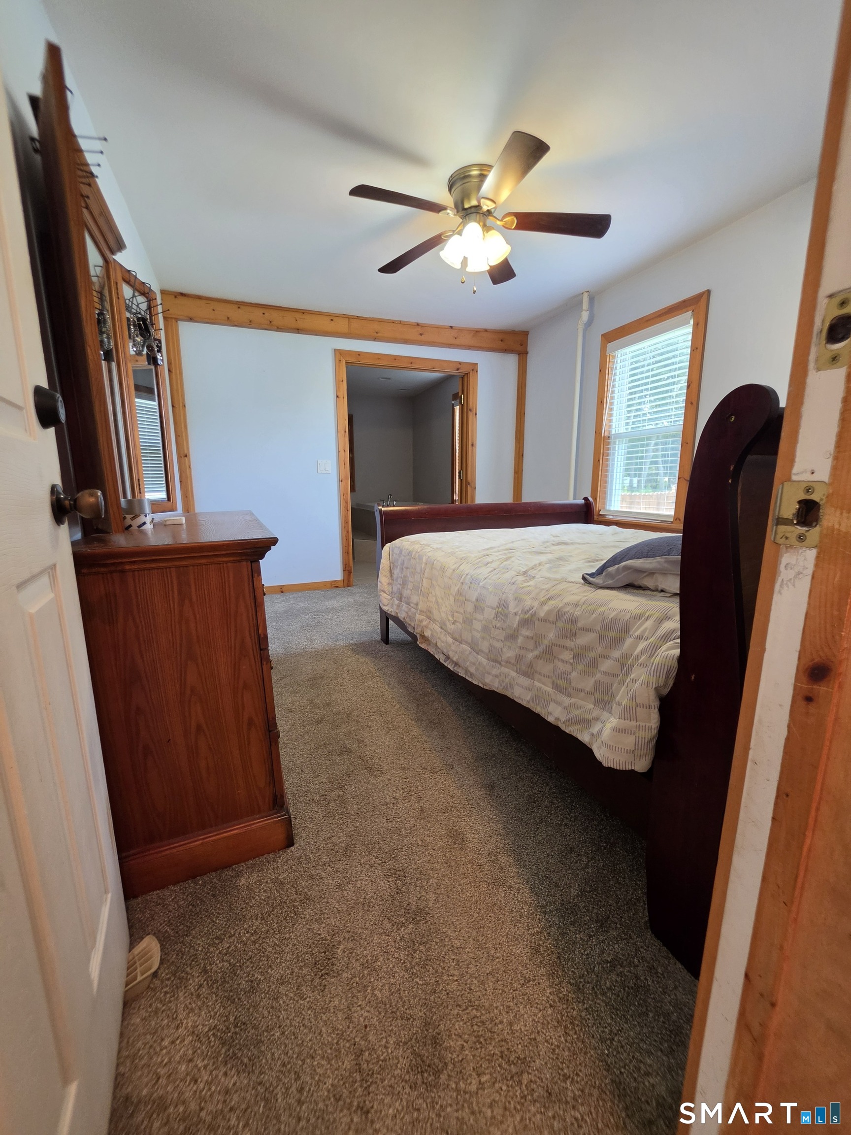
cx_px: 426
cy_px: 568
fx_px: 426
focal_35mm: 13
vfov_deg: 106.2
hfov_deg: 89.9
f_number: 1.9
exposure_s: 1/60
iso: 160
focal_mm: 2.2
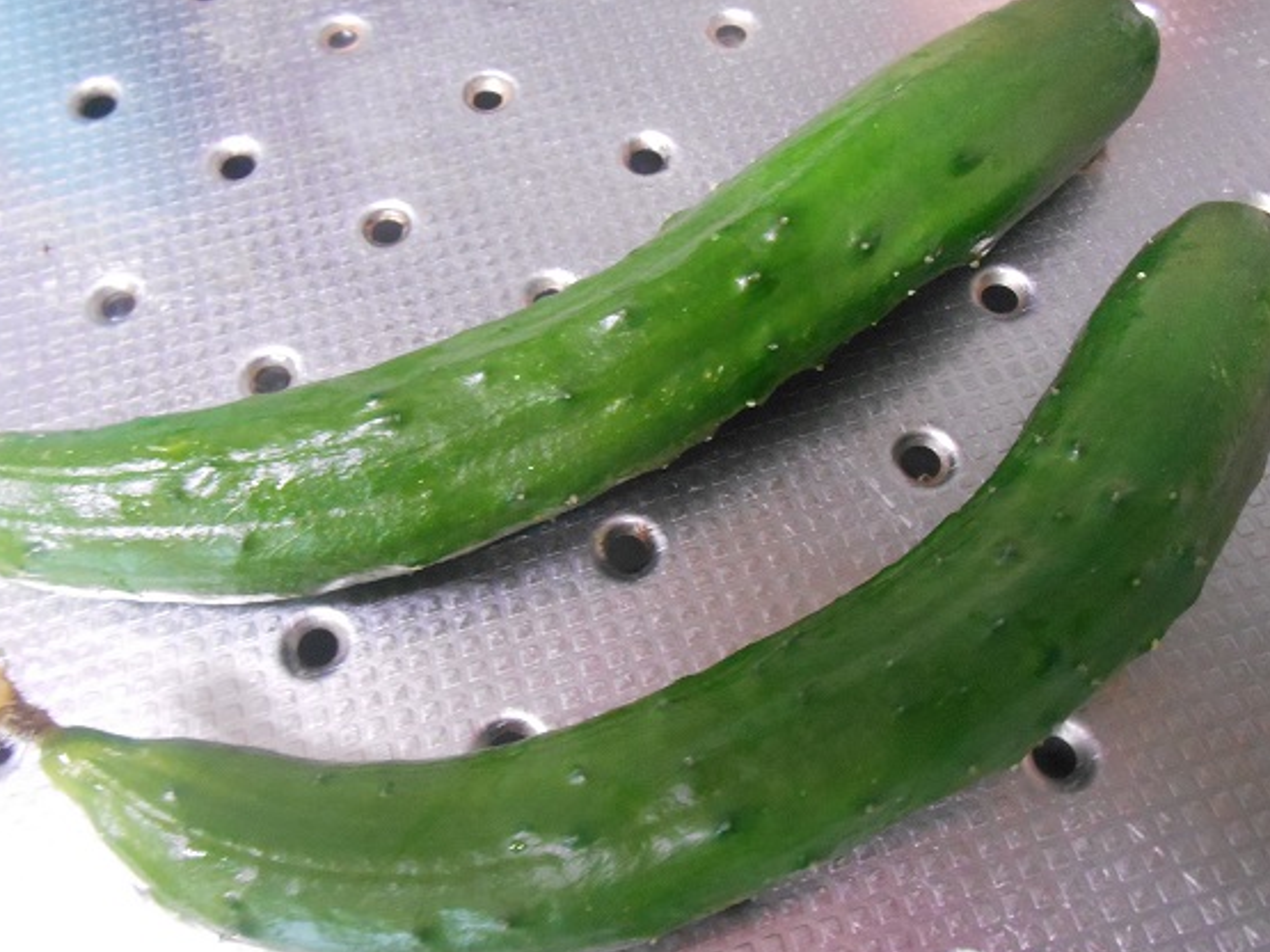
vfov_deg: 46.8
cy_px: 503
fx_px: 1100
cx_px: 616
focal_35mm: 30
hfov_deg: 60.0
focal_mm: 4.7
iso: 800
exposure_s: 1/6
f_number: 3.4
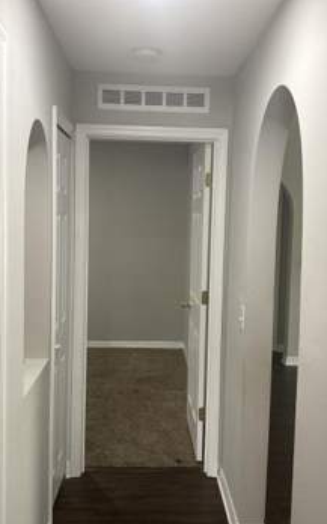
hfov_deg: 33.5
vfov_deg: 51.6
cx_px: 163
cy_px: 267
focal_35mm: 38
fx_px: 543
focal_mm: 4.25
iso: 160
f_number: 1.8
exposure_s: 1/60
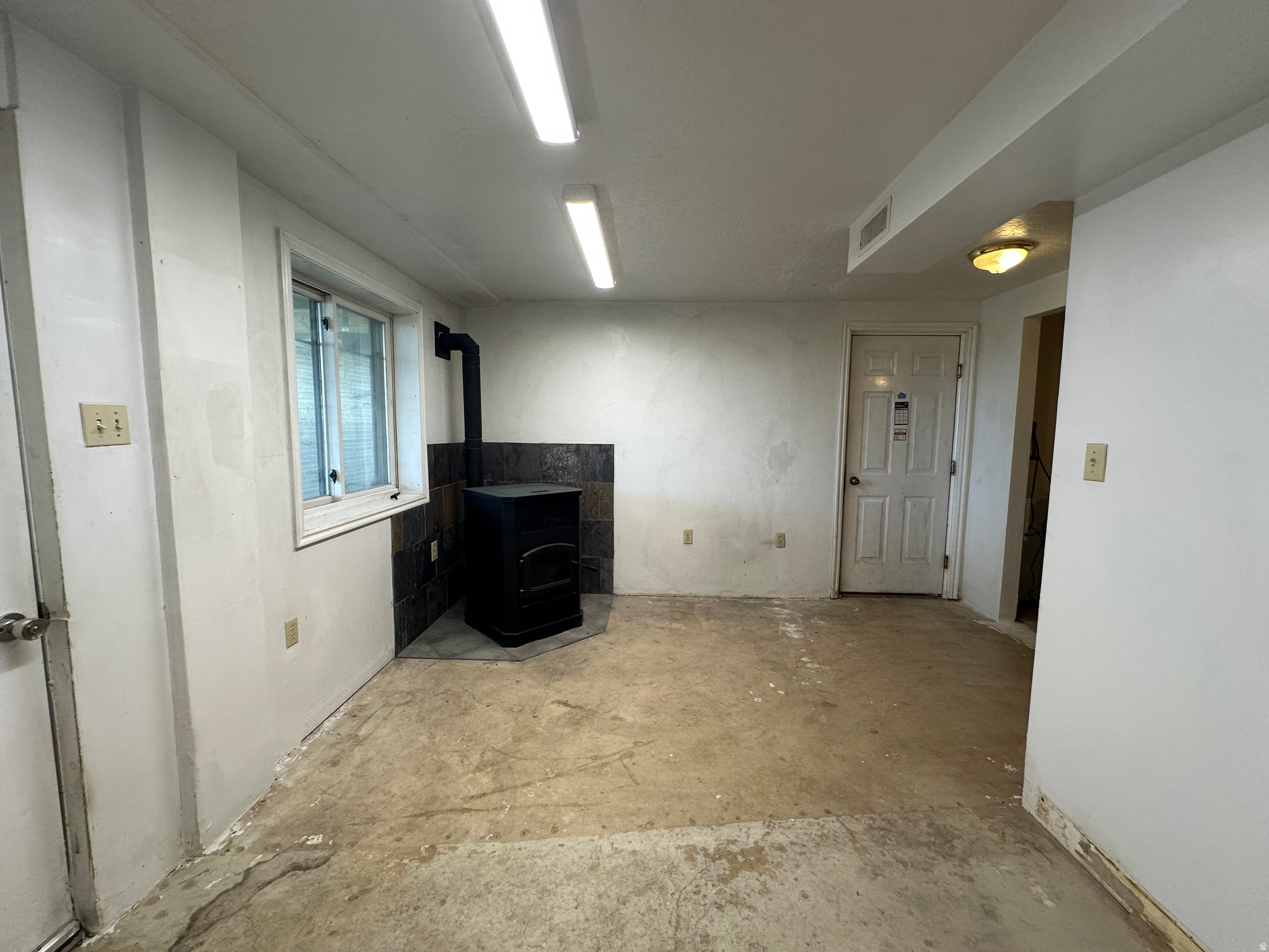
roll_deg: -0.2
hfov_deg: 102.1
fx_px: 513
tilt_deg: -4.8
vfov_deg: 85.7
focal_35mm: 14
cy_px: 476
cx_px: 634
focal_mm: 2.22
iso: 200
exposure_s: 1/120
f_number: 2.2
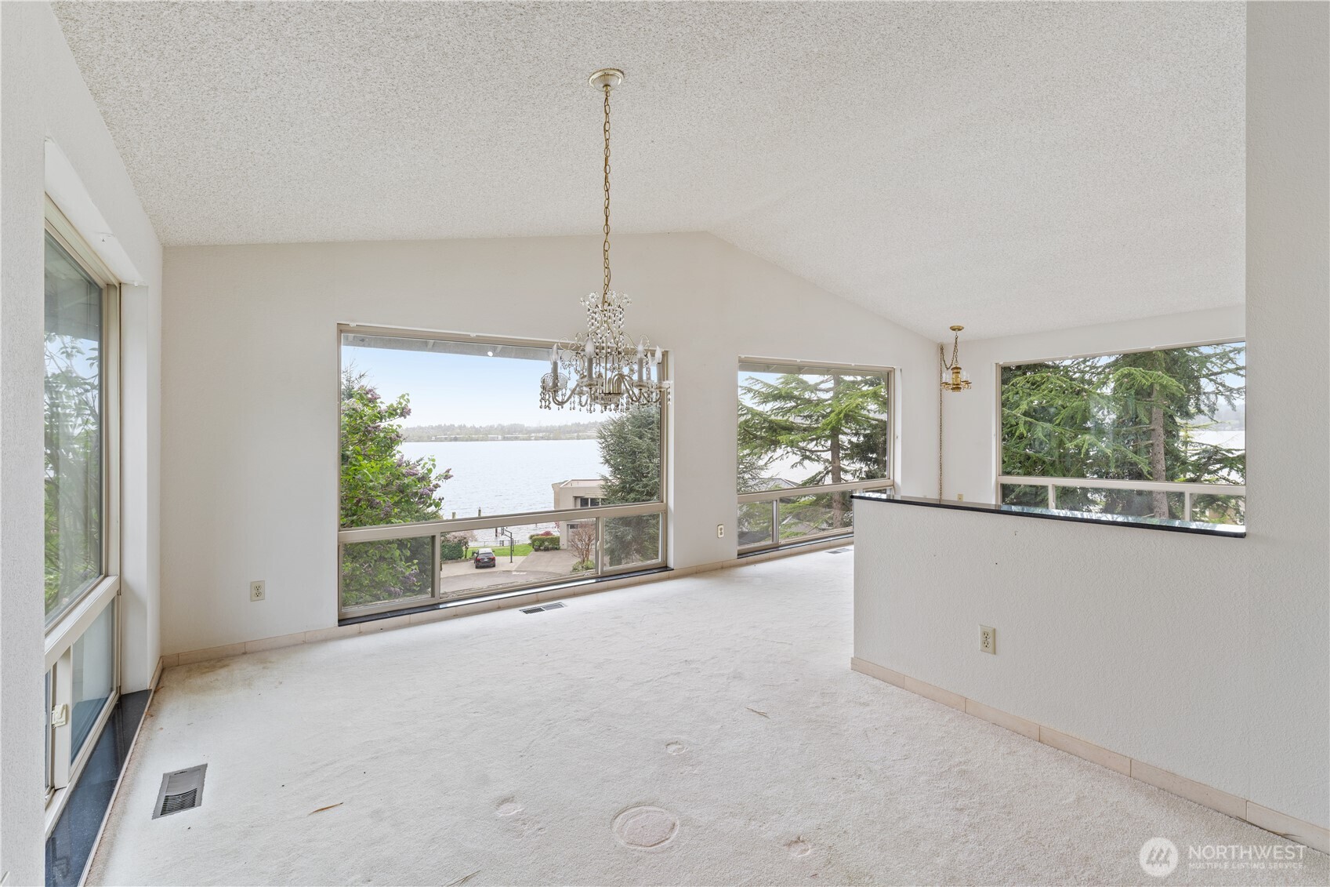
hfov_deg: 96.7
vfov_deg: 73.7
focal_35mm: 16
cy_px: 444
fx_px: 591
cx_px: 665
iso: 125
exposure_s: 1/5
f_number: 8
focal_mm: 16
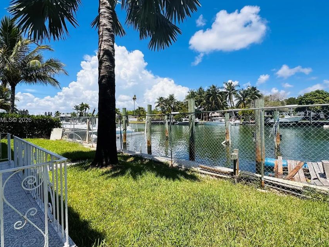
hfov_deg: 90.9
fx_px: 162
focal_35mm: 17
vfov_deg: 74.7
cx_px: 154
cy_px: 120
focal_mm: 2.22
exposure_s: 1/2681
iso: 50
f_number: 2.2
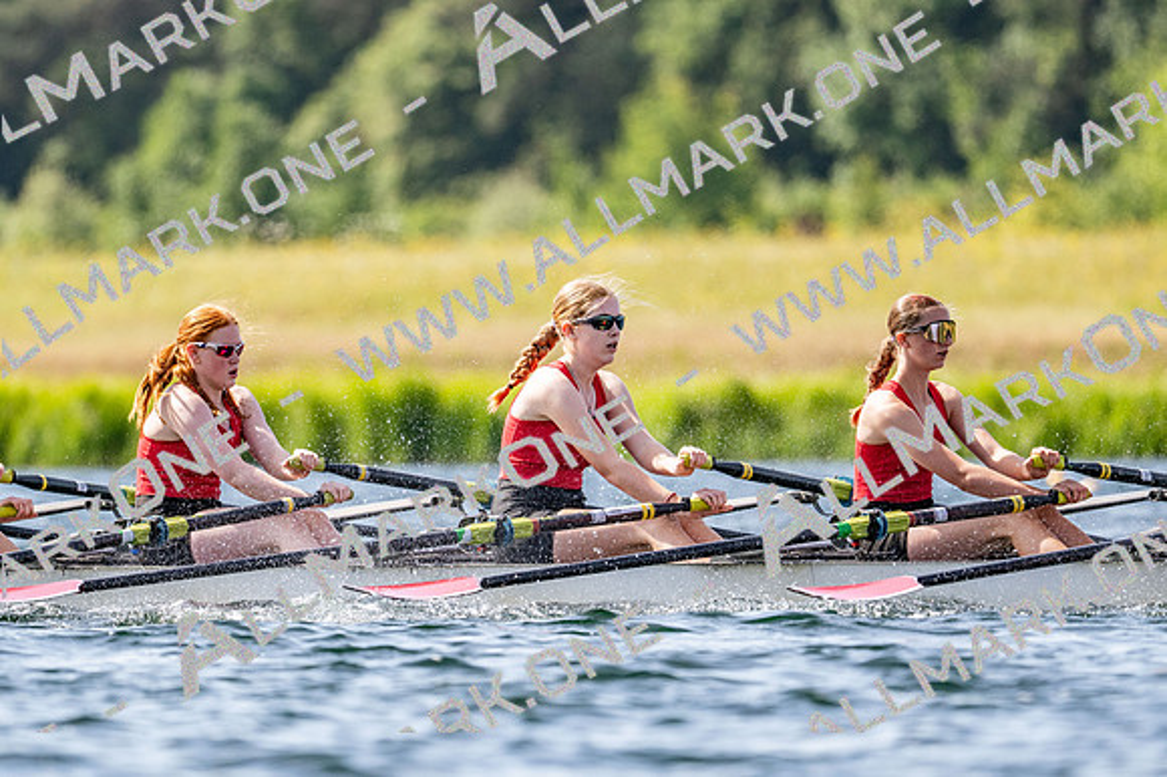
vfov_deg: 2.3
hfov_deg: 3.4
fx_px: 19438
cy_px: 388
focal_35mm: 600
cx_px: 584
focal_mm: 400
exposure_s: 1/2500
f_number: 4.5
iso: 320
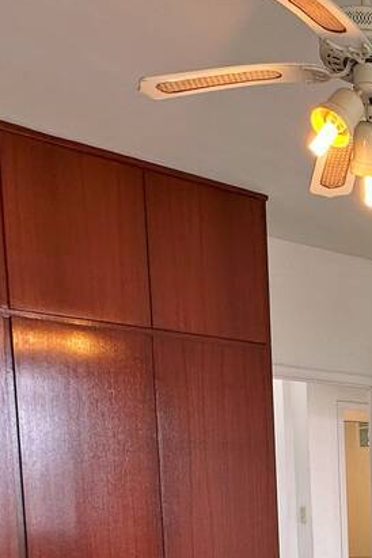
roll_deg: -0.2
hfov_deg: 20.7
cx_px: 620
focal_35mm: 51
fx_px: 790
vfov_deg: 34.8
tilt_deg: -5.8
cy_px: 576
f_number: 2.2
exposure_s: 1/99
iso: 50
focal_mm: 2.22
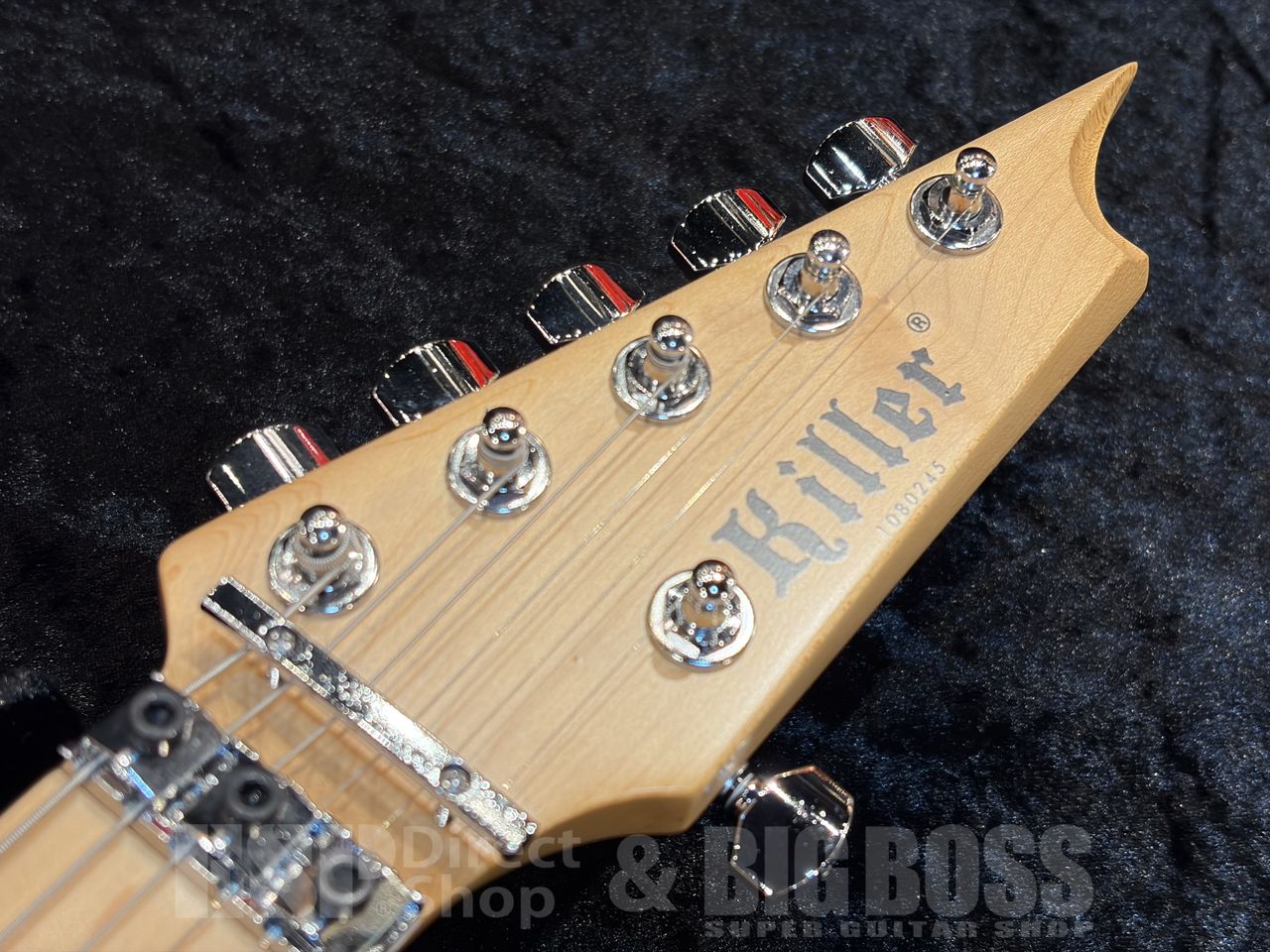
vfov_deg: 28.0
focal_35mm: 52
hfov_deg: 36.8
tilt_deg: -55.8
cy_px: 476
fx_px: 1908
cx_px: 635
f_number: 1.6
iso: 80
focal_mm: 5.96
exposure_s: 1/60
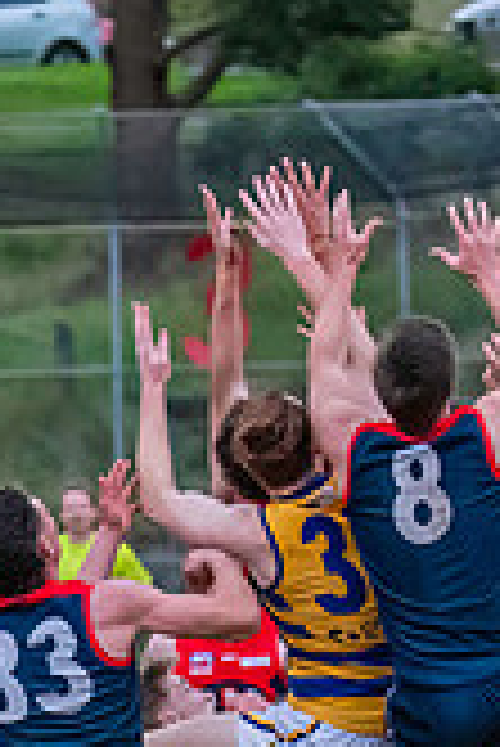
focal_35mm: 905
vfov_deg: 2.3
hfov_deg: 1.5
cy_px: 843
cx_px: 407
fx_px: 18814
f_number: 5
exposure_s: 1/1600
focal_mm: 180
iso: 5600
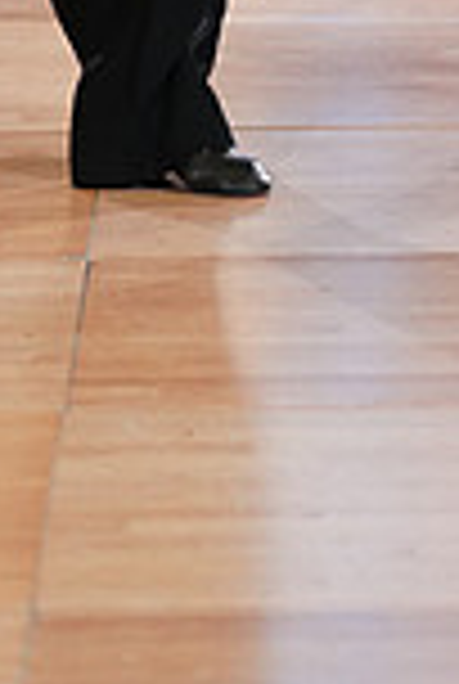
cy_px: -594
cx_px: 488
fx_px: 7824
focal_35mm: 411
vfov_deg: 4.9
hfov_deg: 3.4
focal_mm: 108
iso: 1600
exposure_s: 1/400
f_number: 2.8
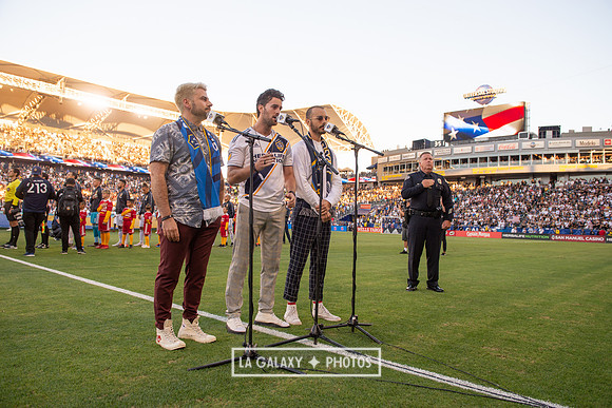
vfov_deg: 49.6
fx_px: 442
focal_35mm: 26
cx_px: 306
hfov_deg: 69.4
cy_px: 204
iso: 160
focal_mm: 26
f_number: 4.5
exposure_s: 1/500
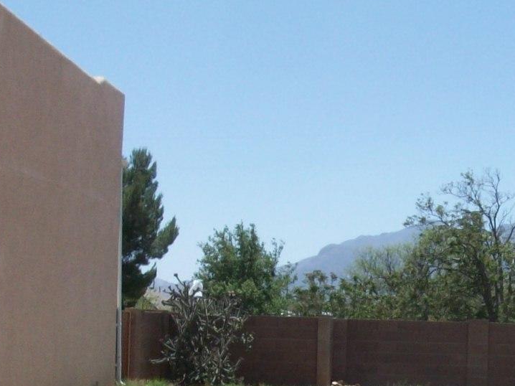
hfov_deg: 19.6
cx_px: 517
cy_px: 310
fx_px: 1443
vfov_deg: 15.1
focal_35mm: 97
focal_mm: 5.7
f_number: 5.5
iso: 64
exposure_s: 1/365
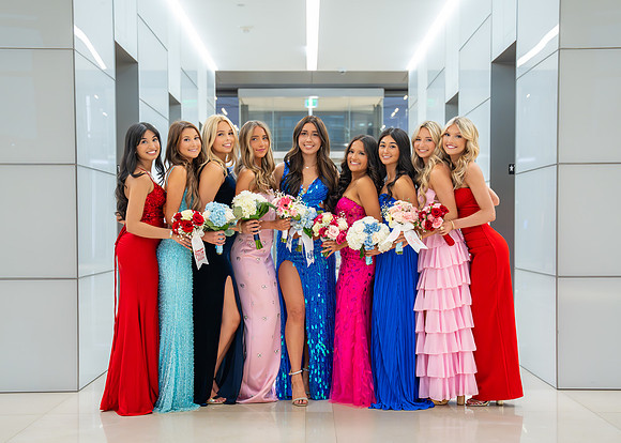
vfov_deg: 24.9
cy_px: 258
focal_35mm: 57
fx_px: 1004
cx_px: 318
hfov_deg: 34.4
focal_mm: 44.4
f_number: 2.8
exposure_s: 1/250
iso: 2000
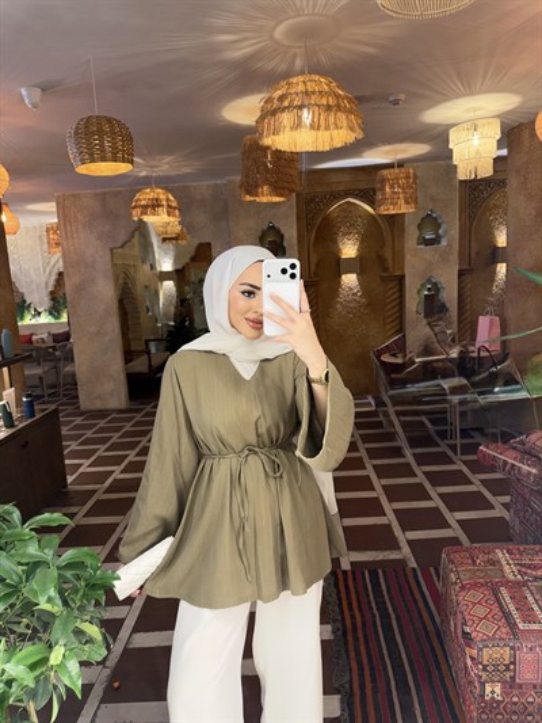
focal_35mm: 24
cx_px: 271
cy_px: 362
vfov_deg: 71.6
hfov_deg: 56.8
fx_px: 501
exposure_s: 1/100
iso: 100
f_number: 1.78
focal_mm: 6.76
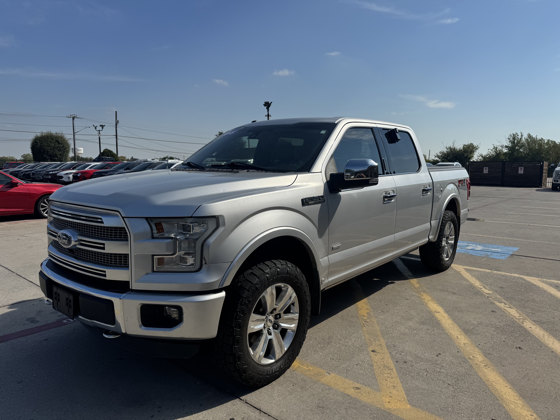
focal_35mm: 24
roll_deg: -0.5
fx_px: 388
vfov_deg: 56.8
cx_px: 280
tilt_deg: -6.4
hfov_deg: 71.6
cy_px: 210
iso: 80
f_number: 1.78
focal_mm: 6.76
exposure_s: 1/7937
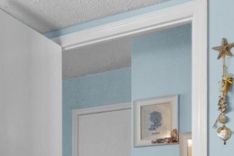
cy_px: 195
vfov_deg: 20.0
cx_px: -76
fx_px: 409
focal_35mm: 63
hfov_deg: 26.6
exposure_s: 1/8
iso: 100
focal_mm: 10
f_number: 4.5
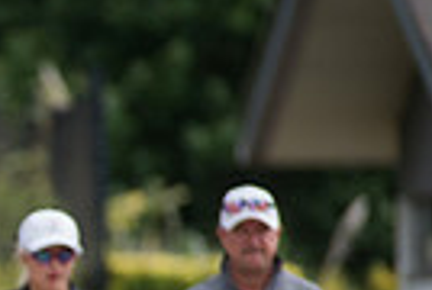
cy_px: 405
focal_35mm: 1436
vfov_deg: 1.0
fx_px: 17270
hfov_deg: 1.4
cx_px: -545
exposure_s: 1/2000
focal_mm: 300
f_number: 5.6
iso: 400
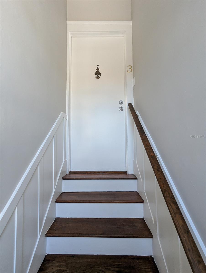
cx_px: 103
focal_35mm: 16
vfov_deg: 94.4
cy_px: 136
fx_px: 127
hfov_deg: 78.2
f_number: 2.2
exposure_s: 1/47.6
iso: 145
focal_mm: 2.35
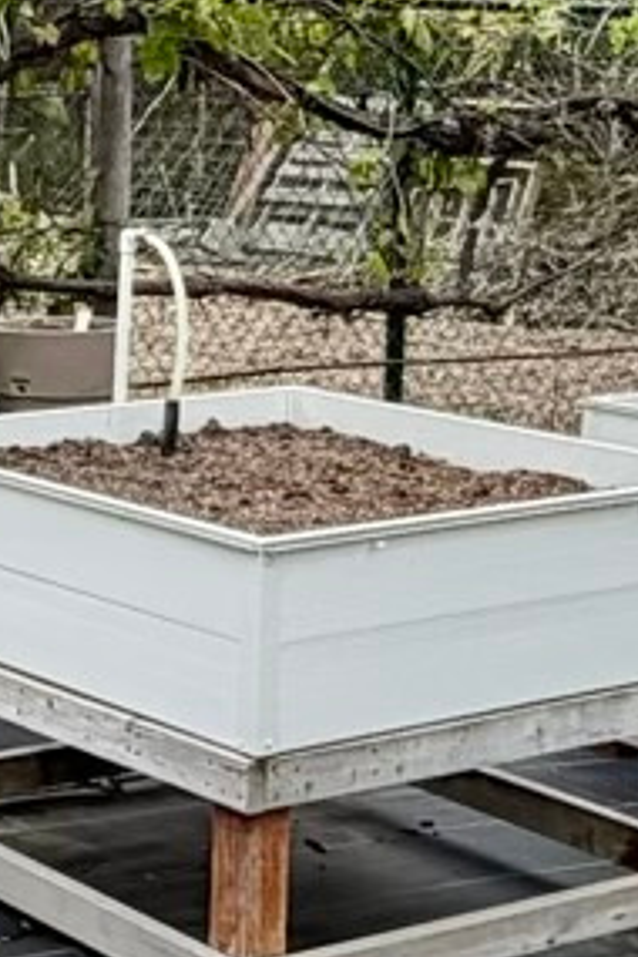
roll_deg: -0.4
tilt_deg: -7.1
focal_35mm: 98
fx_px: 2605
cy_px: 322
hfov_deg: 13.2
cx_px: -319
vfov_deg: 20.7
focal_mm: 2.22
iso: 25
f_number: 2.2
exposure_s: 1/770
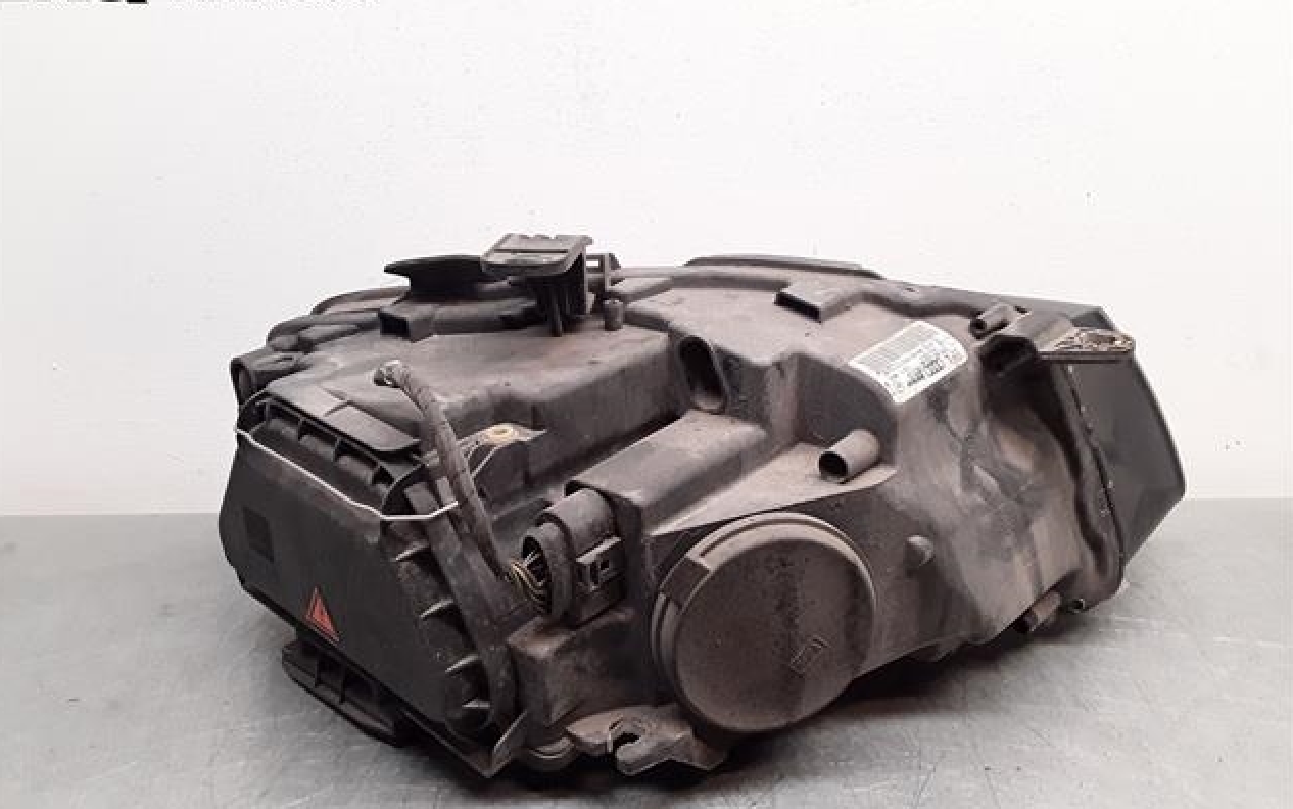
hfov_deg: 62.9
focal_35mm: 30
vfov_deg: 41.8
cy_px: 451
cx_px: 641
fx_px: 1057
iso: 100
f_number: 1.9
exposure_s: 1/100
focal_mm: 2.91
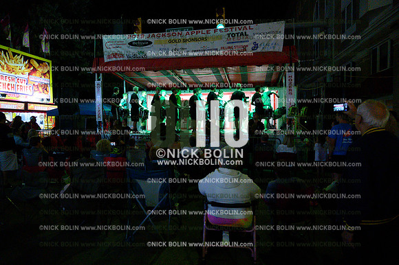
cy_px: 132
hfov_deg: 73.8
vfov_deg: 53.1
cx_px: 200
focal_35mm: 24
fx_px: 266
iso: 32000
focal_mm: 24
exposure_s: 1/1000
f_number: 4
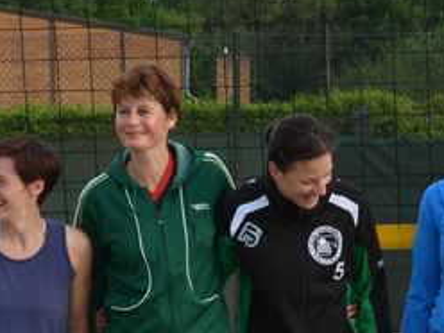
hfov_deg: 11.1
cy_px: 367
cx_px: 82
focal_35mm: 178
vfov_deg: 8.3
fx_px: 2283
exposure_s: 1/200
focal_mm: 30
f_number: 7.1
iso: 200
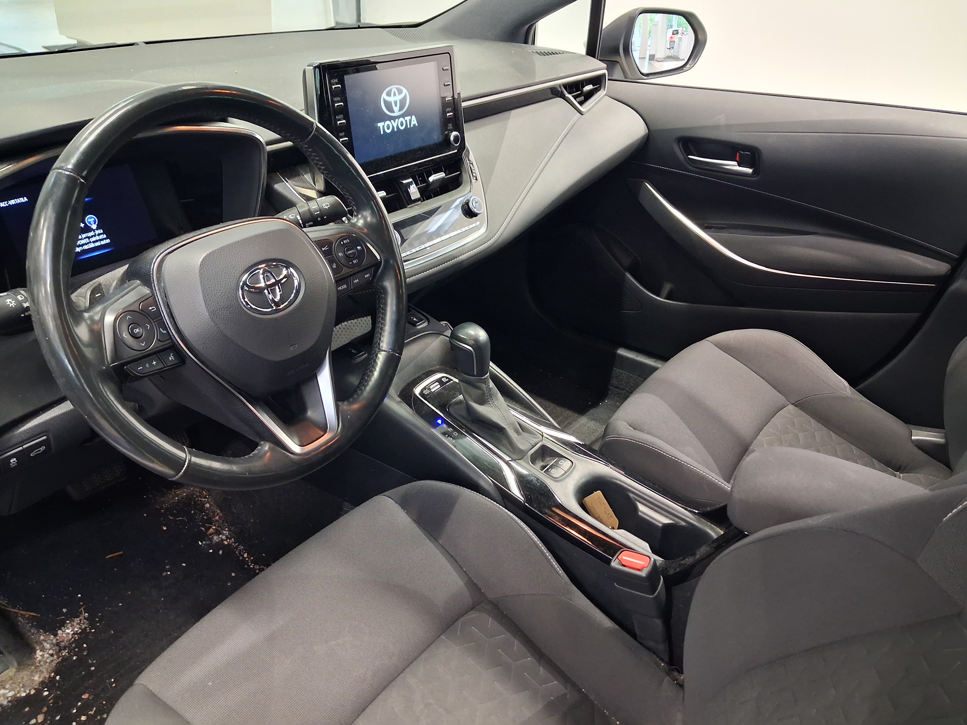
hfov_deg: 65.3
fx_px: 754
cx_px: 484
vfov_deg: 51.4
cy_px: 362
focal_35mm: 27
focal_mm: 4
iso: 500
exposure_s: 1/24
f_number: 1.8
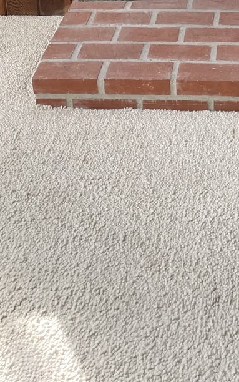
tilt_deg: -17.4
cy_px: -105
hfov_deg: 17.7
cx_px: 237
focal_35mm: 72
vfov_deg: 25.0
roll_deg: +0.2
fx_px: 750
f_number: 1.6
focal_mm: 4.2
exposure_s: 1/104
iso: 125
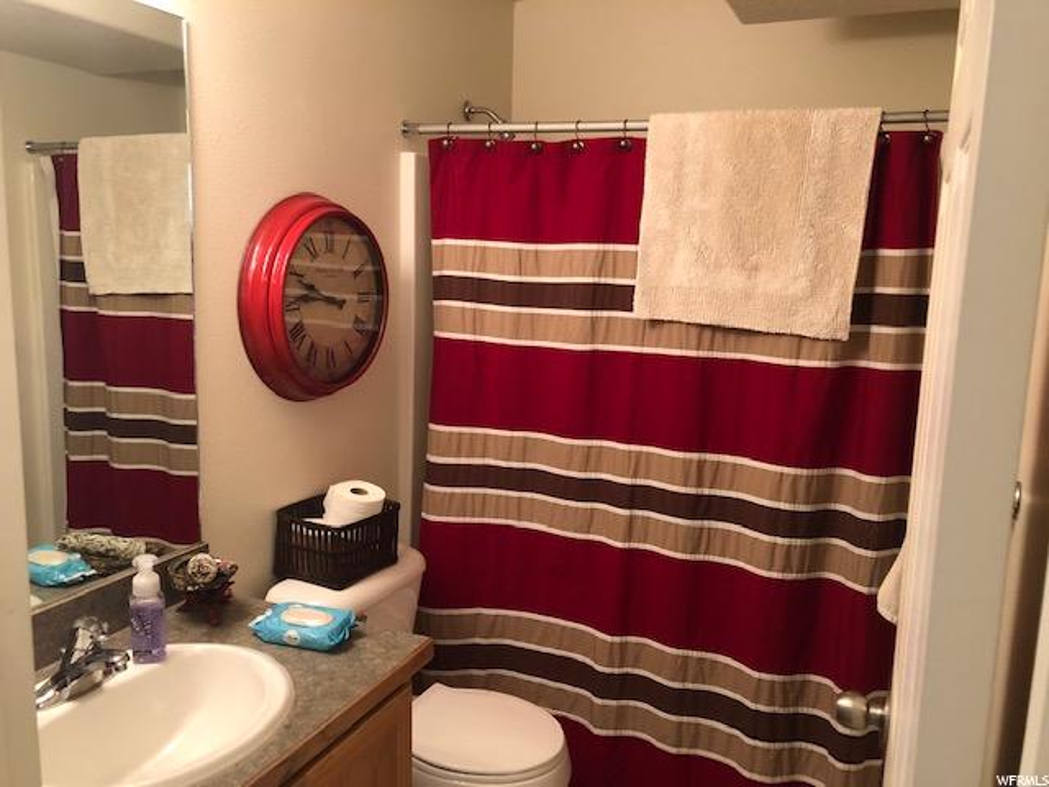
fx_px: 849
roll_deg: -2.2
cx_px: 524
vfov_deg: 49.7
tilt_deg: -8.9
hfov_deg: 63.4
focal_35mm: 28
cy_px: 394
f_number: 1.8
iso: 50
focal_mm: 3.99
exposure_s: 1/15
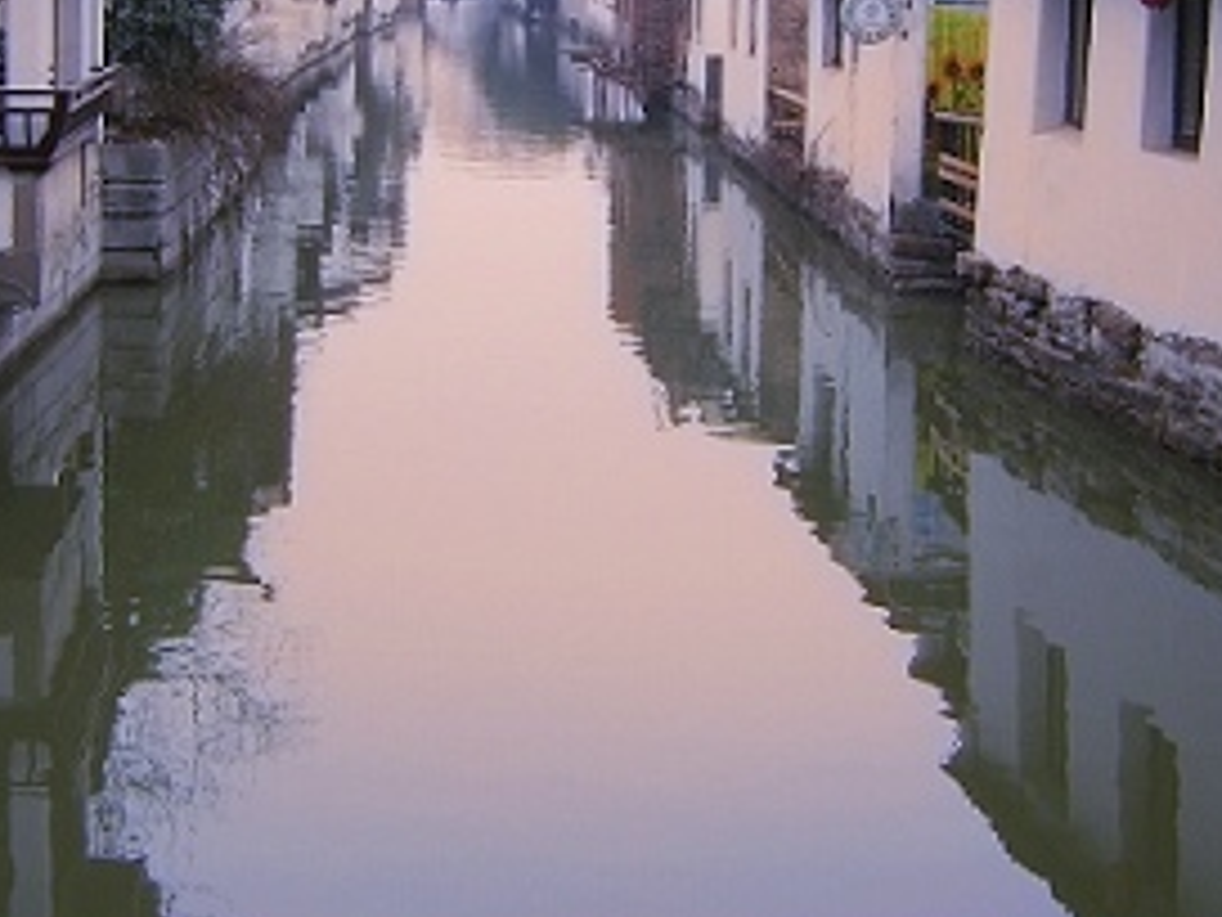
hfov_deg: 33.7
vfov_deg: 24.9
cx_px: 530
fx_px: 2012
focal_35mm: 57
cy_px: 101
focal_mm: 8.13
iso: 50
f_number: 2.7
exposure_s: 1/60
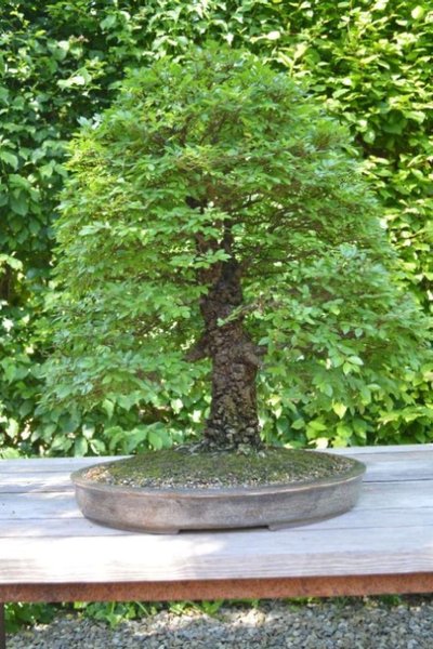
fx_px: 649
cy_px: 324
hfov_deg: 36.9
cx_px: 216
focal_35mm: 36
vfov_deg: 53.1
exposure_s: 1/80
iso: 400
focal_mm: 24
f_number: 4.5
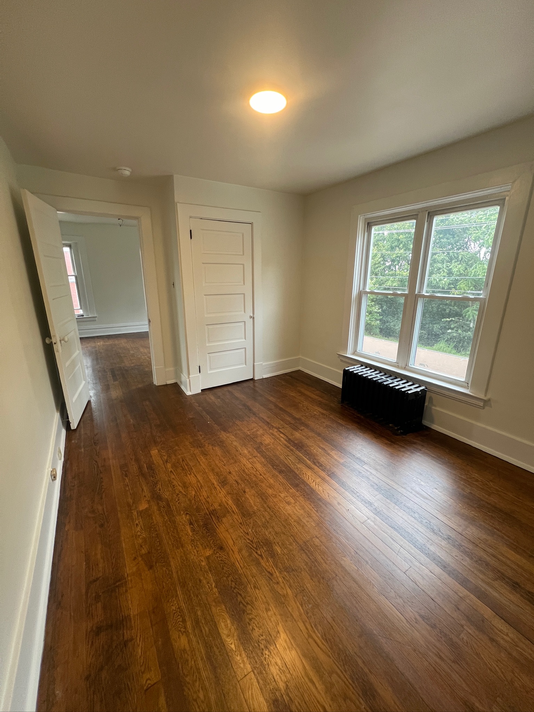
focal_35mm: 13
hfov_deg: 89.9
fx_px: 267
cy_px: 356
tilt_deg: -15.3
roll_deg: -0.1
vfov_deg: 106.2
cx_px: 267
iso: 160
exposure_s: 1/99
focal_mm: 1.57
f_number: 1.8
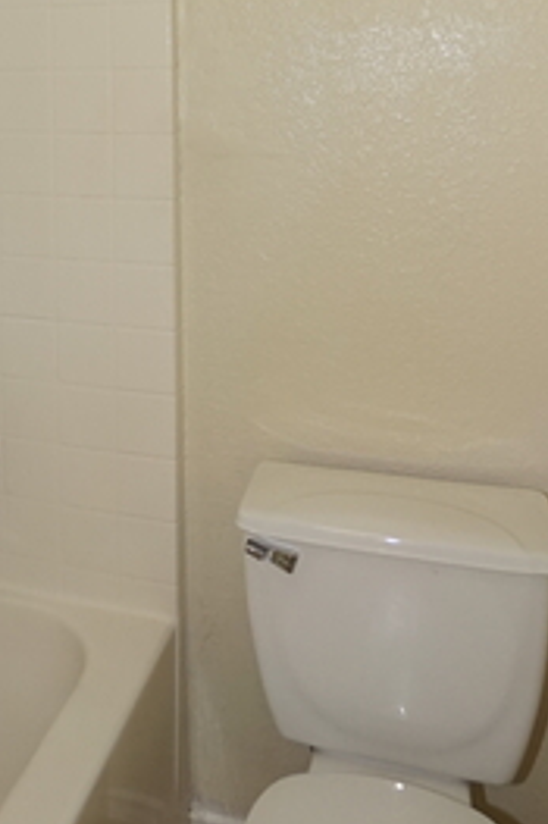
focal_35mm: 39
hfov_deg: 33.4
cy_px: 66
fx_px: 892
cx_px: 133
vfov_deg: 44.6
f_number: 4
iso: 640
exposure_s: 1/160
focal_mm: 11
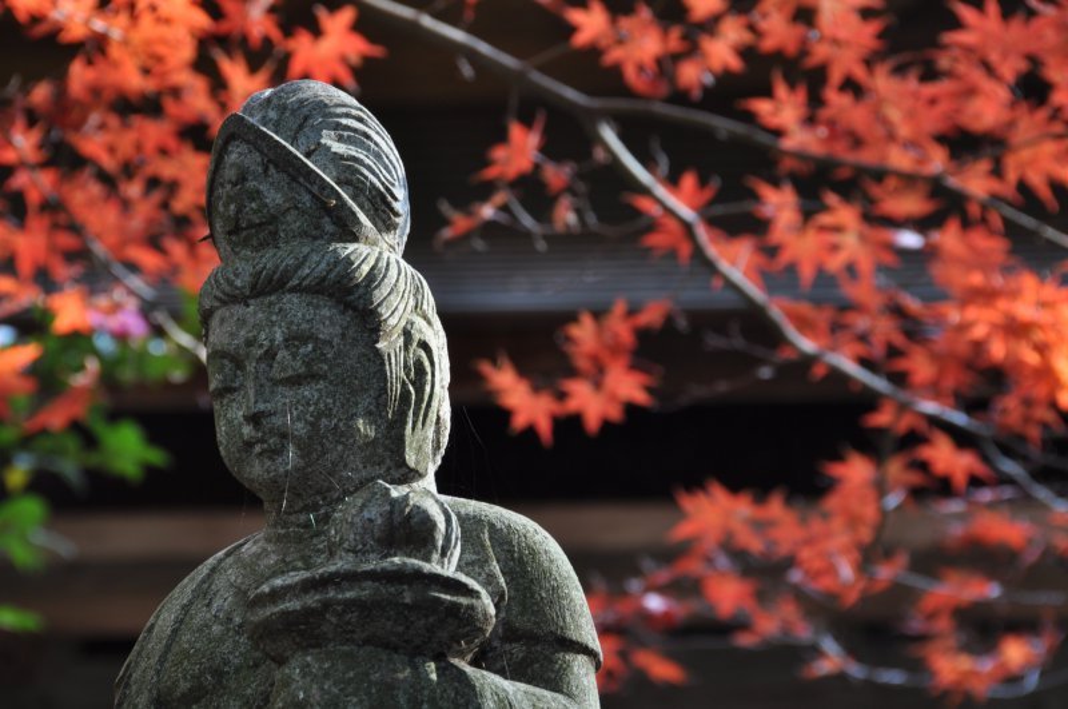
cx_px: 534
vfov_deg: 4.6
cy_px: 354
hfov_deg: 6.9
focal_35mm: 300
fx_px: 8887
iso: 200
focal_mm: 200
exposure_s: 1/20
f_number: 10
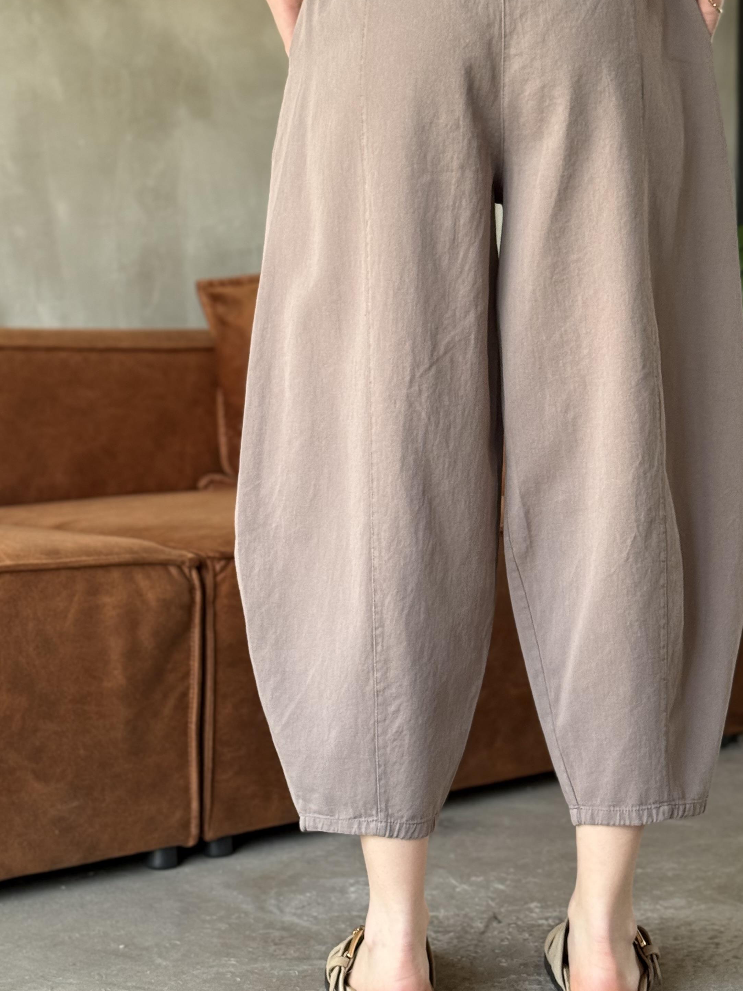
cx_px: 497
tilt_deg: -2.0
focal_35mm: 67
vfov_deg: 29.0
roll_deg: +0.3
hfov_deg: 21.8
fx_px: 1918
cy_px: 441
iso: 200
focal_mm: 6.76
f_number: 1.78
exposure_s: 1/60
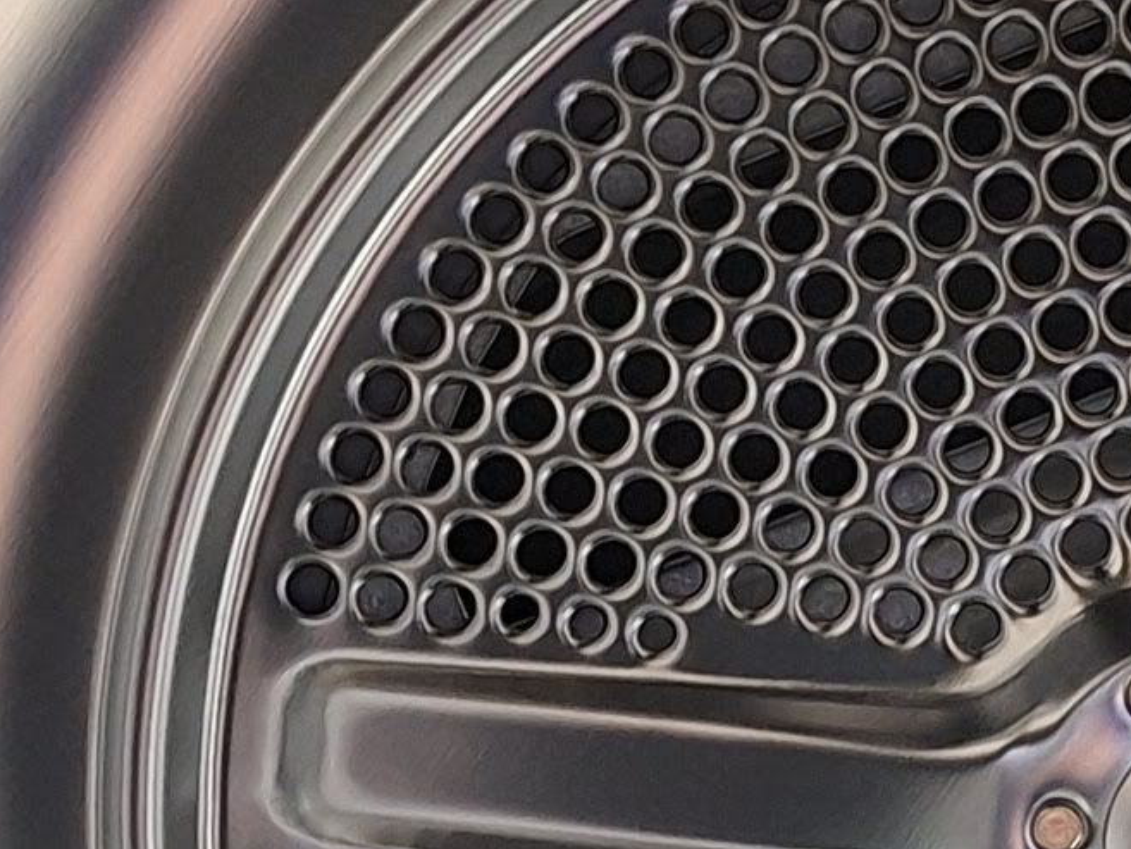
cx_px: 1128
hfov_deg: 13.9
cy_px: 1135
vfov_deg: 10.4
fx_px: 4575
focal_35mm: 140
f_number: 1.8
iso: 500
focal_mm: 5.54
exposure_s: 1/25
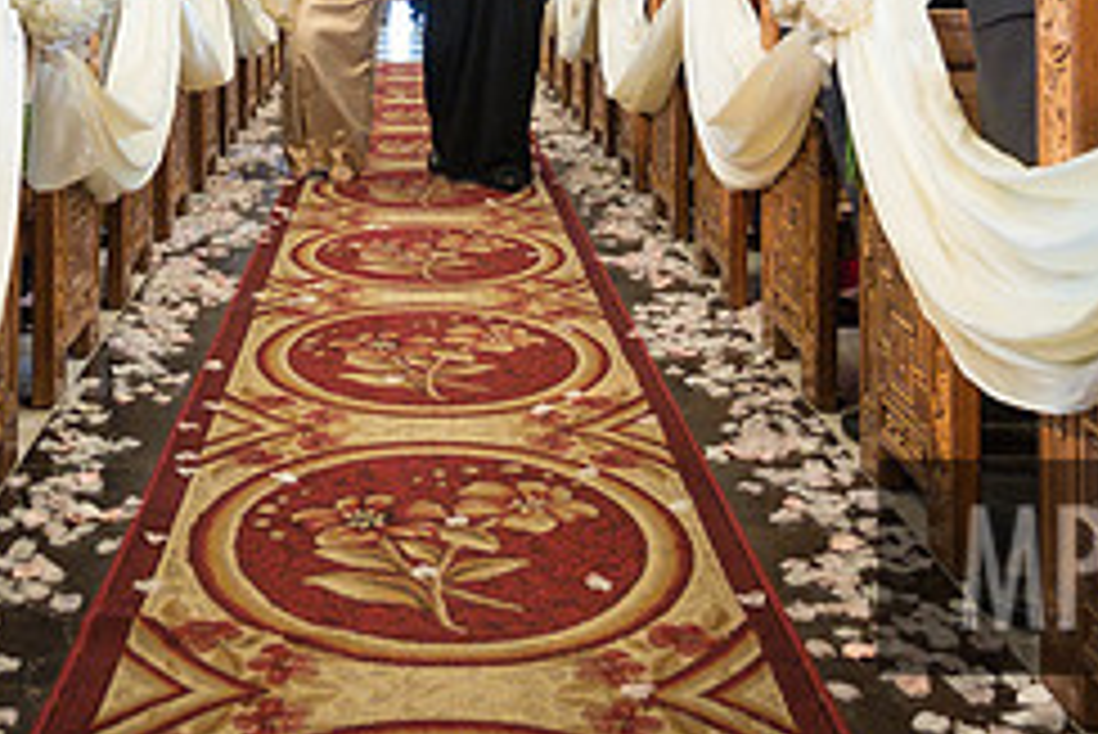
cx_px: 378
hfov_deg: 34.7
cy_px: -128
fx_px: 1739
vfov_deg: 22.1
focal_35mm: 57
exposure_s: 1/125
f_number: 2.8
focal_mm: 16
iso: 2000
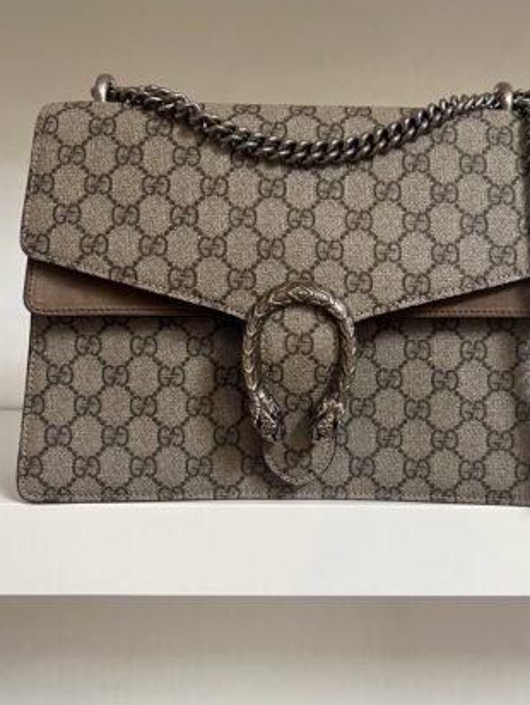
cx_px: 306
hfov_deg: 45.3
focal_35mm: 31
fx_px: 633
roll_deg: -0.6
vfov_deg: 58.1
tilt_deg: -2.7
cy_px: 305
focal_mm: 5.7
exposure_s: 1/62
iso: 125
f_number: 1.5
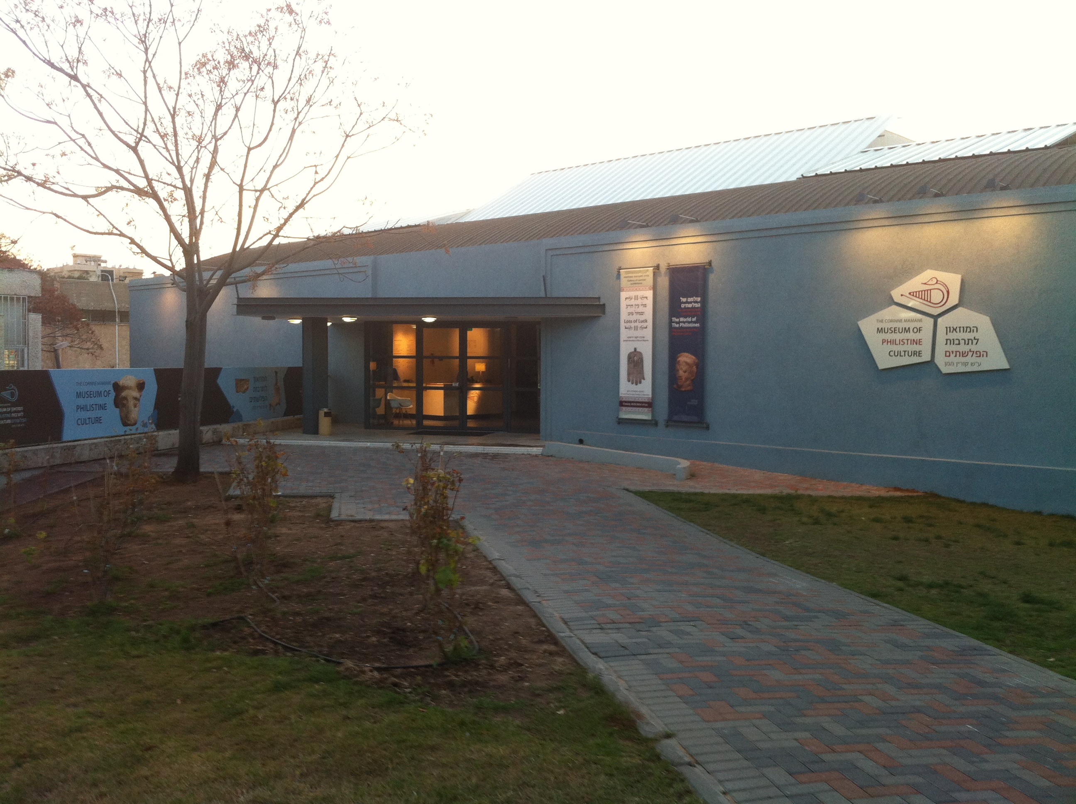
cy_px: 402
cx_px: 538
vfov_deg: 40.6
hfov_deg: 52.7
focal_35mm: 35
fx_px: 1086
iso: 100
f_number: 2.8
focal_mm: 3.85
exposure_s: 1/40
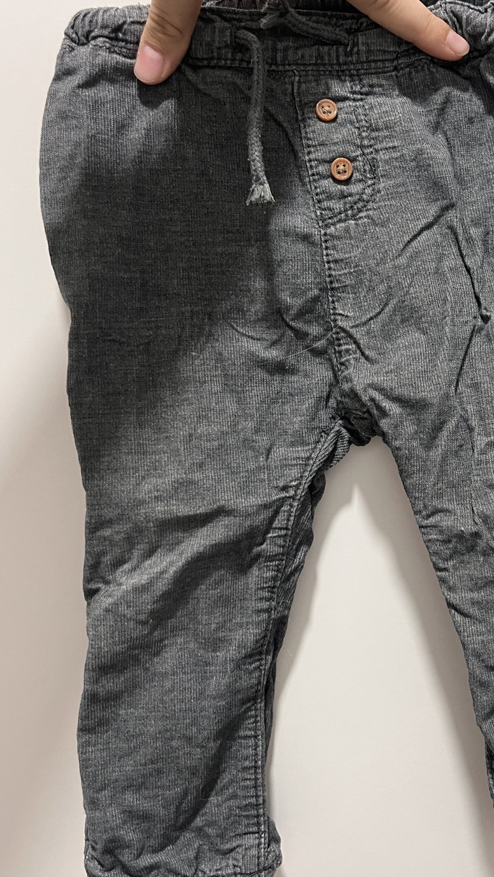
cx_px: 371
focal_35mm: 34
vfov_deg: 58.0
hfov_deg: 34.0
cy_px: 412
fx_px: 791
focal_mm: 5.1
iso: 160
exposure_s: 1/50
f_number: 1.6
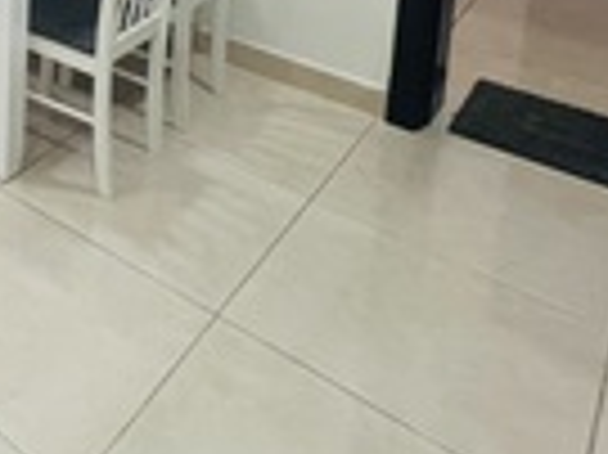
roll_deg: +0.2
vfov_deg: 24.9
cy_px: -231
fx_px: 772
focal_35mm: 44
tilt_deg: -8.4
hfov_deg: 32.2
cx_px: -187
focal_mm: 1.57
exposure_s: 1/100
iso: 160
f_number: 1.8
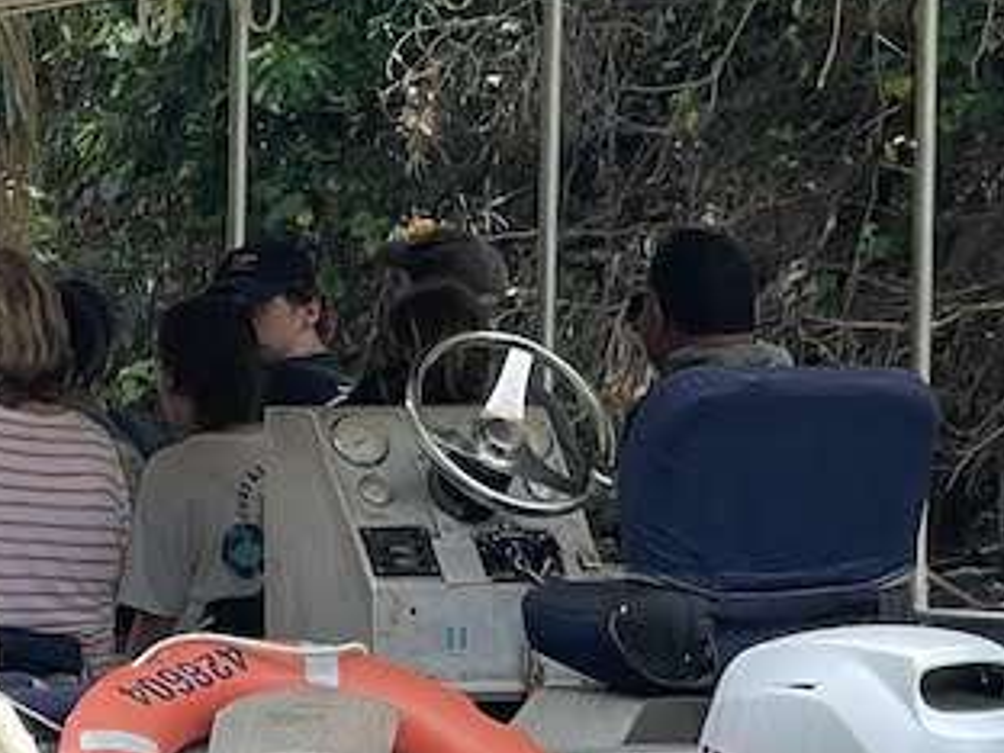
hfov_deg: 8.0
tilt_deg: +3.3
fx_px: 7135
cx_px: 261
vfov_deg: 6.0
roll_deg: -0.5
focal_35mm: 246
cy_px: -138
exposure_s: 1/402
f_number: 2.2
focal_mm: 7.5
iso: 20
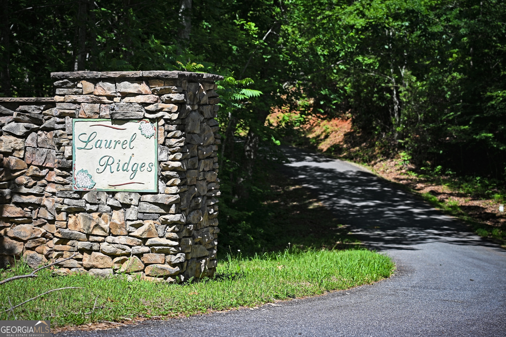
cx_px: 253
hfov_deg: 22.9
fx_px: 1251
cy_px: 168
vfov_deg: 15.4
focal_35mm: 89
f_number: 6.3
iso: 100
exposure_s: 1/320
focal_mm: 89
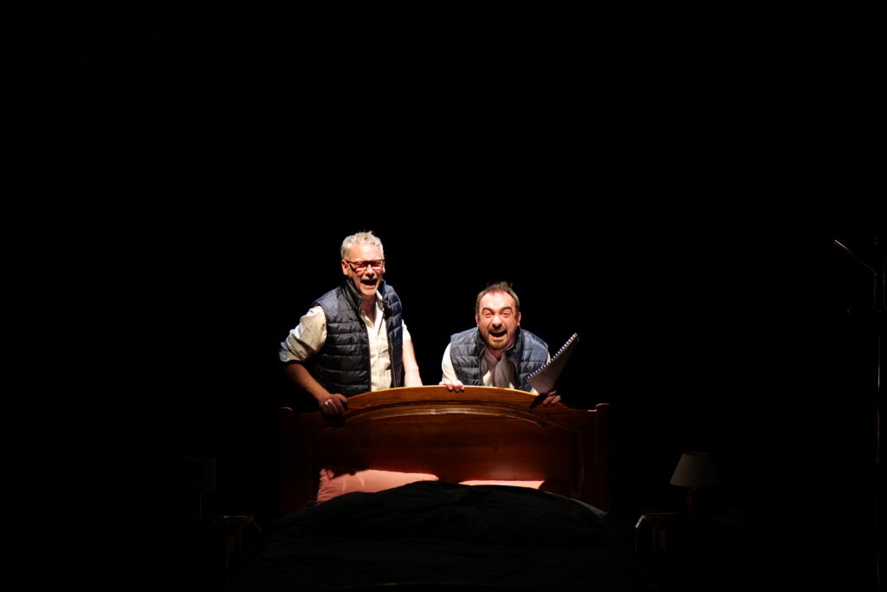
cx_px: 444
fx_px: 1232
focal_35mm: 50
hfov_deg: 39.6
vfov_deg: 27.0
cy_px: 296
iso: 1250
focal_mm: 50
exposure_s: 1/125
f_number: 1.8
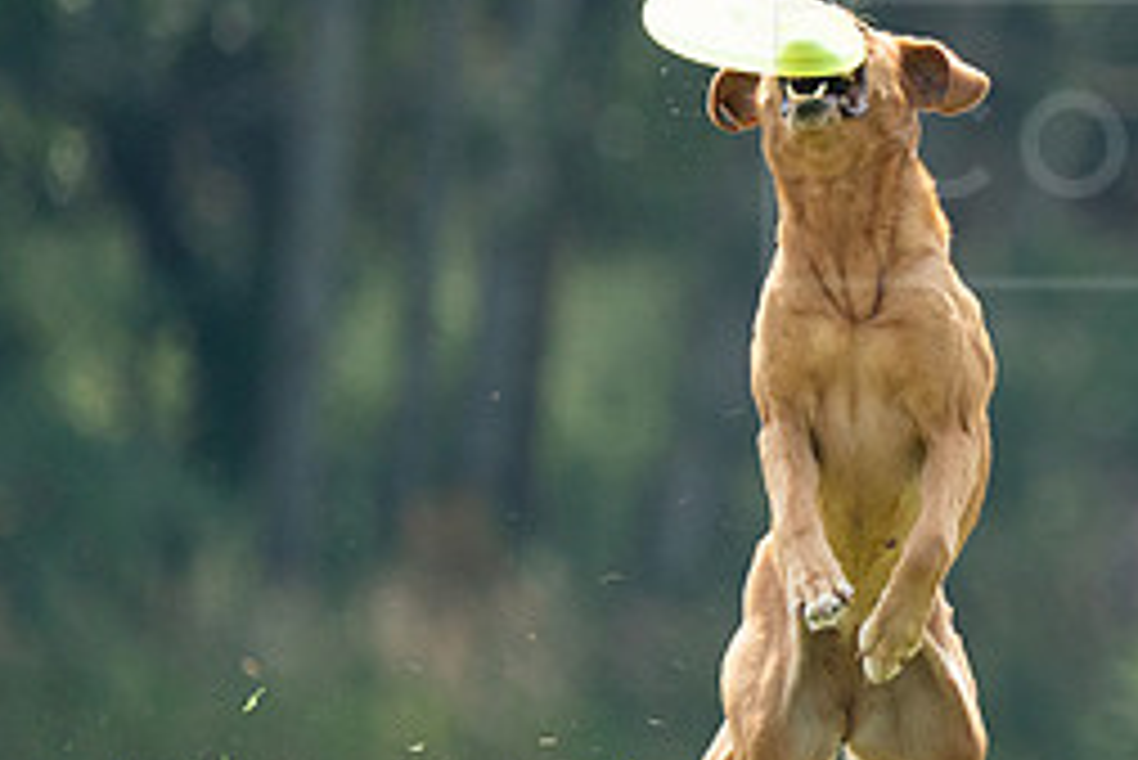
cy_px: 218
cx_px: 1192
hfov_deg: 1.8
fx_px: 36688
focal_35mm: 1160
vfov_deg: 1.2
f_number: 6.3
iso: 3200
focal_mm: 506
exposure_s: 1/4000
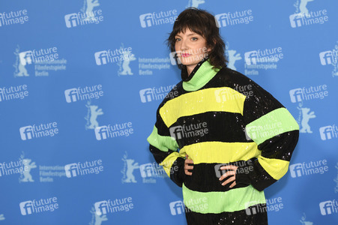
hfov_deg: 22.2
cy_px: 112
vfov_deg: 14.8
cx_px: 169
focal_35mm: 92
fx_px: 863
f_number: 3.5
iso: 800
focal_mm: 92
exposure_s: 1/320
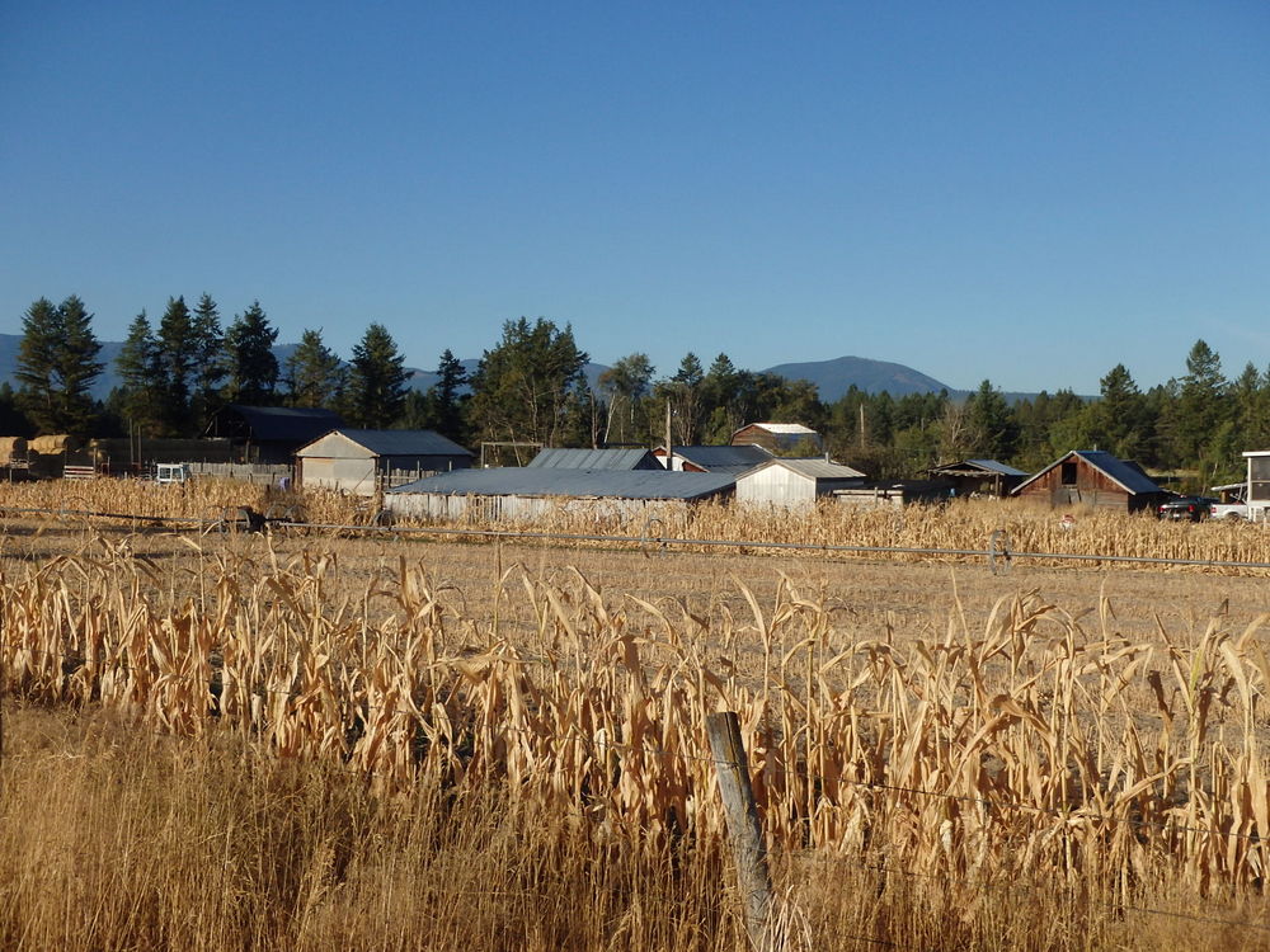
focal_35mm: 43
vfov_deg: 33.6
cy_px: 476
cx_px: 635
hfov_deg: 43.9
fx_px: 1578
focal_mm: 7.7
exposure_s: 1/125
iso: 160
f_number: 14
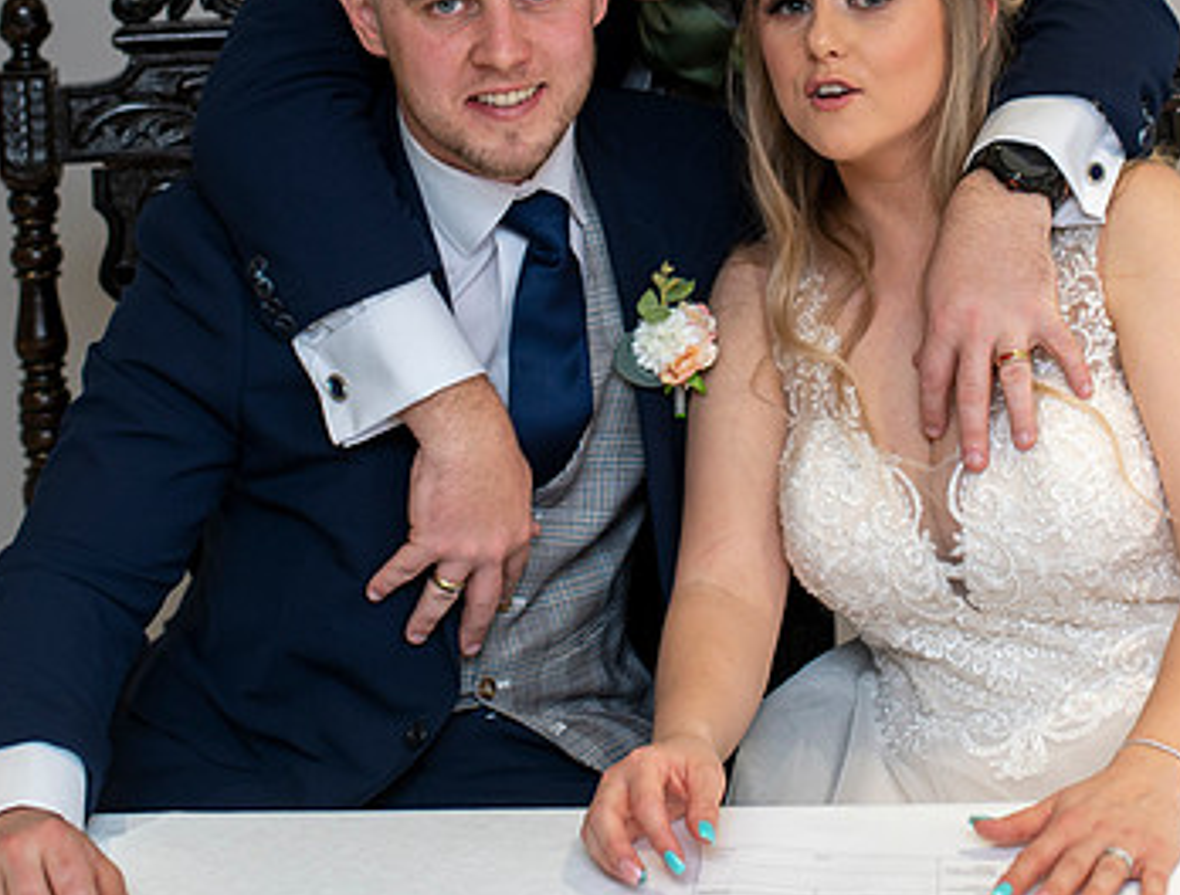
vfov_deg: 17.6
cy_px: 37
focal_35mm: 83
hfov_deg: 23.4
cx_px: 664
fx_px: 2841
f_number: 2.5
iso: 200
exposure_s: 1/100
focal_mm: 35
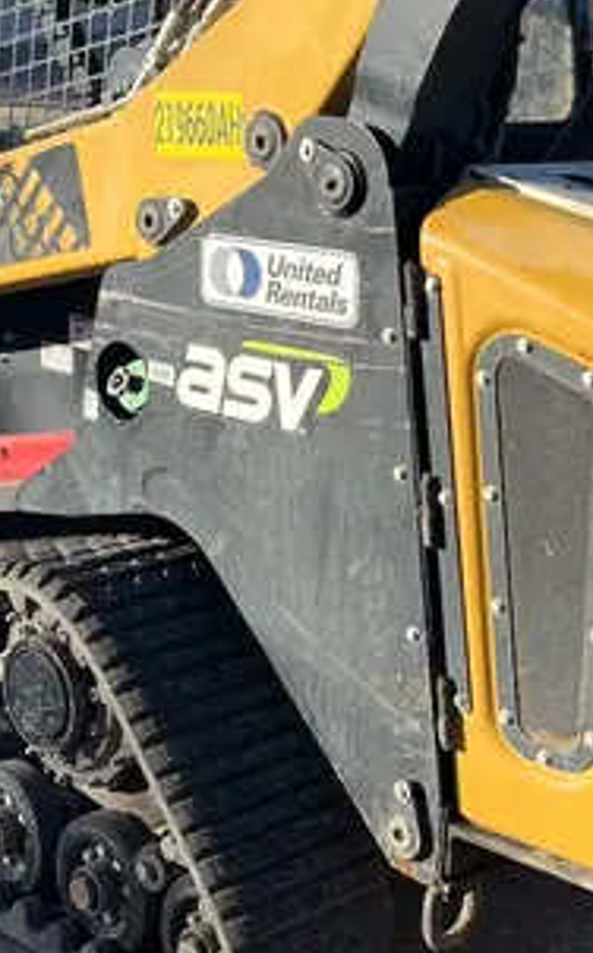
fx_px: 1737
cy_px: 500
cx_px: 328
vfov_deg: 30.7
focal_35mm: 67
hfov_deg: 19.4
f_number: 1.6
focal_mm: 5.1
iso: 50
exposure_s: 1/1389
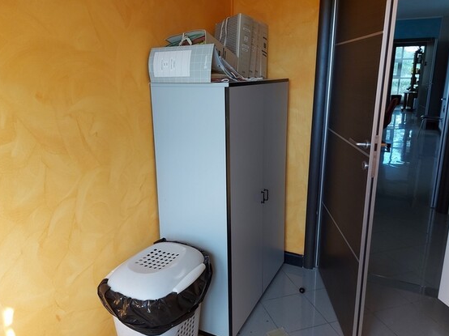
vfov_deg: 53.0
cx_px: 221
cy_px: 156
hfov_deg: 67.3
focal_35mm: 26
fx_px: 337
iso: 160
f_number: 1.8
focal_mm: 5.23
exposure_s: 1/50
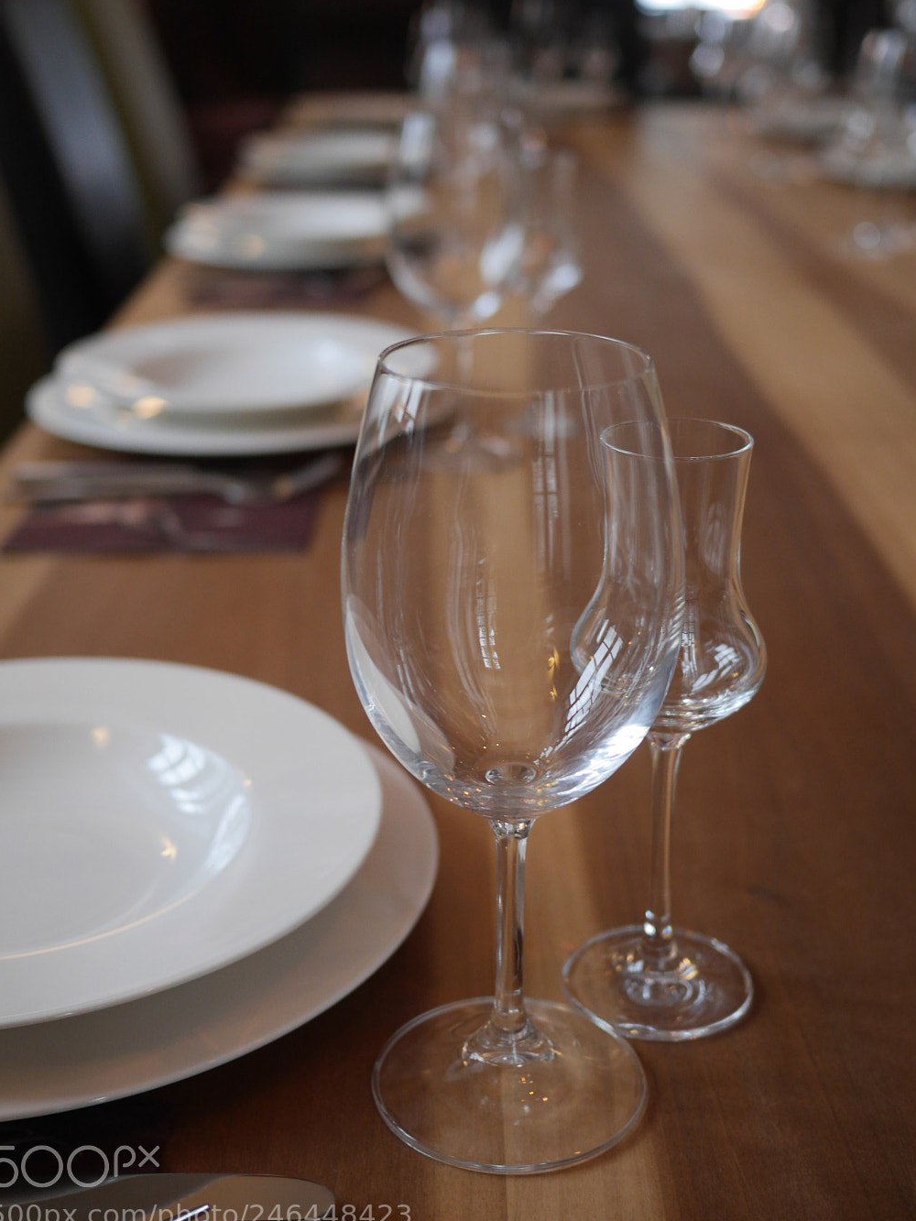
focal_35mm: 48
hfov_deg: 30.3
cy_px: 554
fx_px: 1693
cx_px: 482
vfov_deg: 39.6
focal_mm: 20
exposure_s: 1/60
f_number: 2
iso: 500
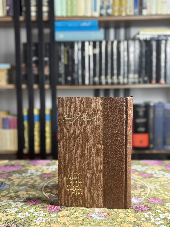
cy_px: 114
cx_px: 85
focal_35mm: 48
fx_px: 314
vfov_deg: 39.7
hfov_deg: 30.3
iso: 125
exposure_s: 1/50
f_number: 1.78
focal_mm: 6.76
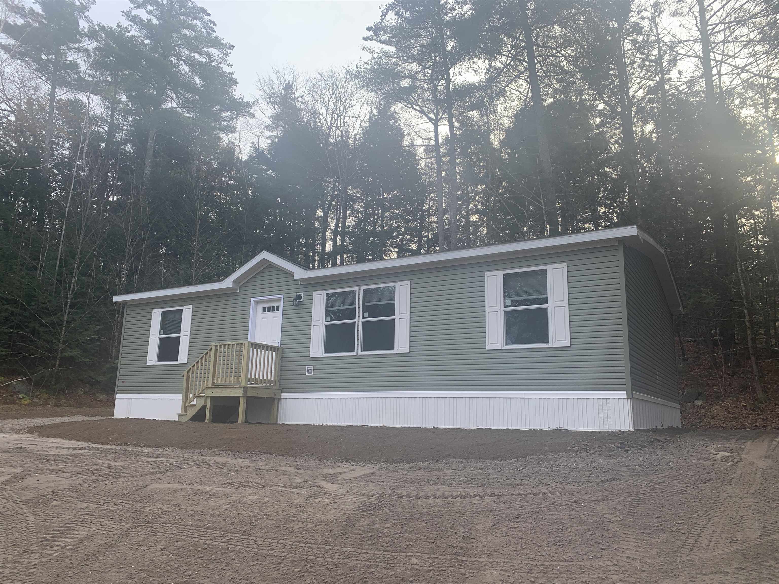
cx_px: 390
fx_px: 585
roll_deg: -1.1
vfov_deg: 53.1
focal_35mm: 26
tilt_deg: +12.3
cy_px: 292
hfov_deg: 67.3
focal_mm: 4.25
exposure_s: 1/410
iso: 25
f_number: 1.8
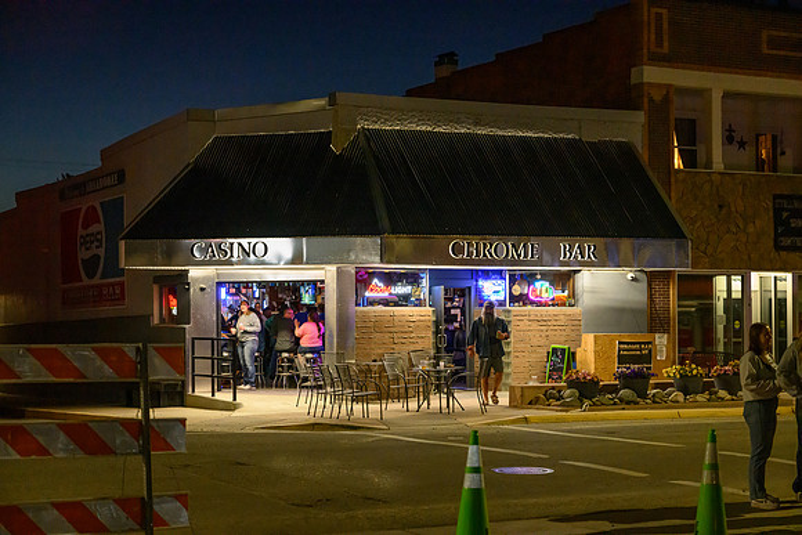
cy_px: 268
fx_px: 1560
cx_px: 401
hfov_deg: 28.8
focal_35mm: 70
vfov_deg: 19.5
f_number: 4
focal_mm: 70
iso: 12800
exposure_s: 1/200
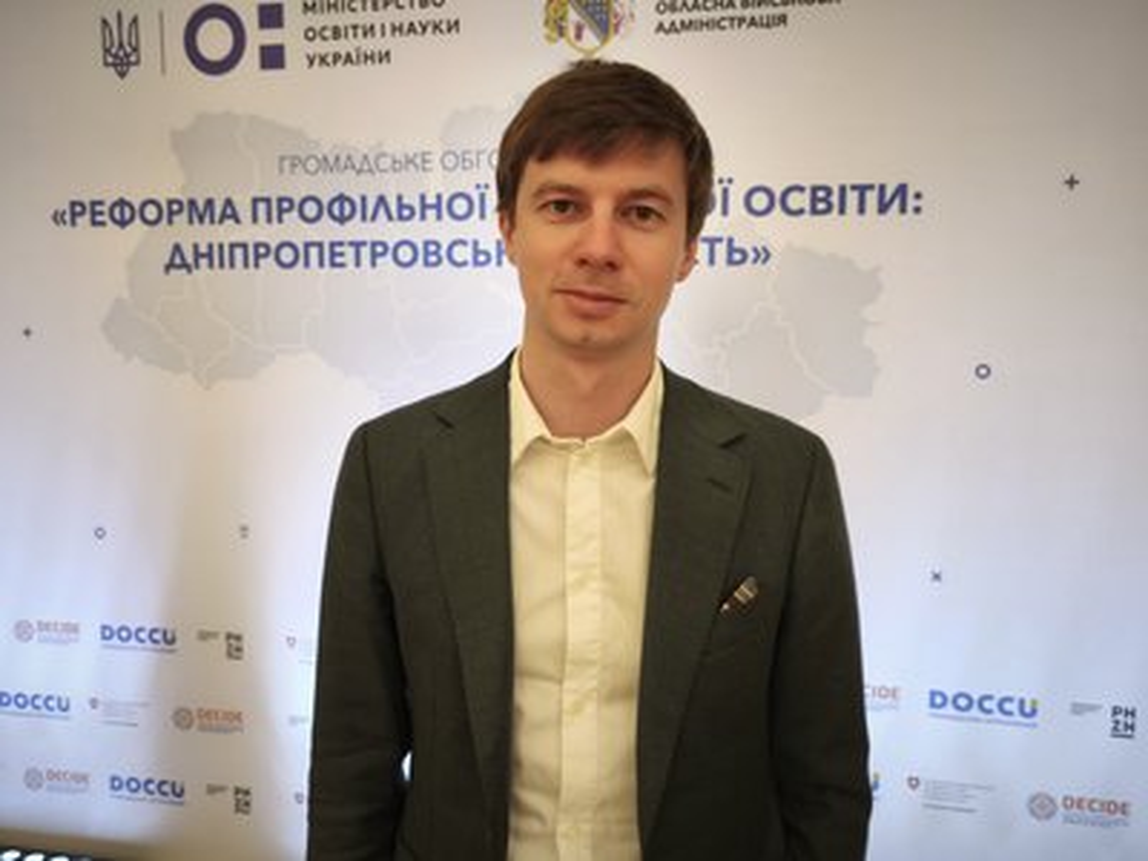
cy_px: 430
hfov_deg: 55.4
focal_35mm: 33
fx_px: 1094
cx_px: 574
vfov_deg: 42.9
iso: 200
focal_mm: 5.35
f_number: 1.7
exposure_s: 1/120
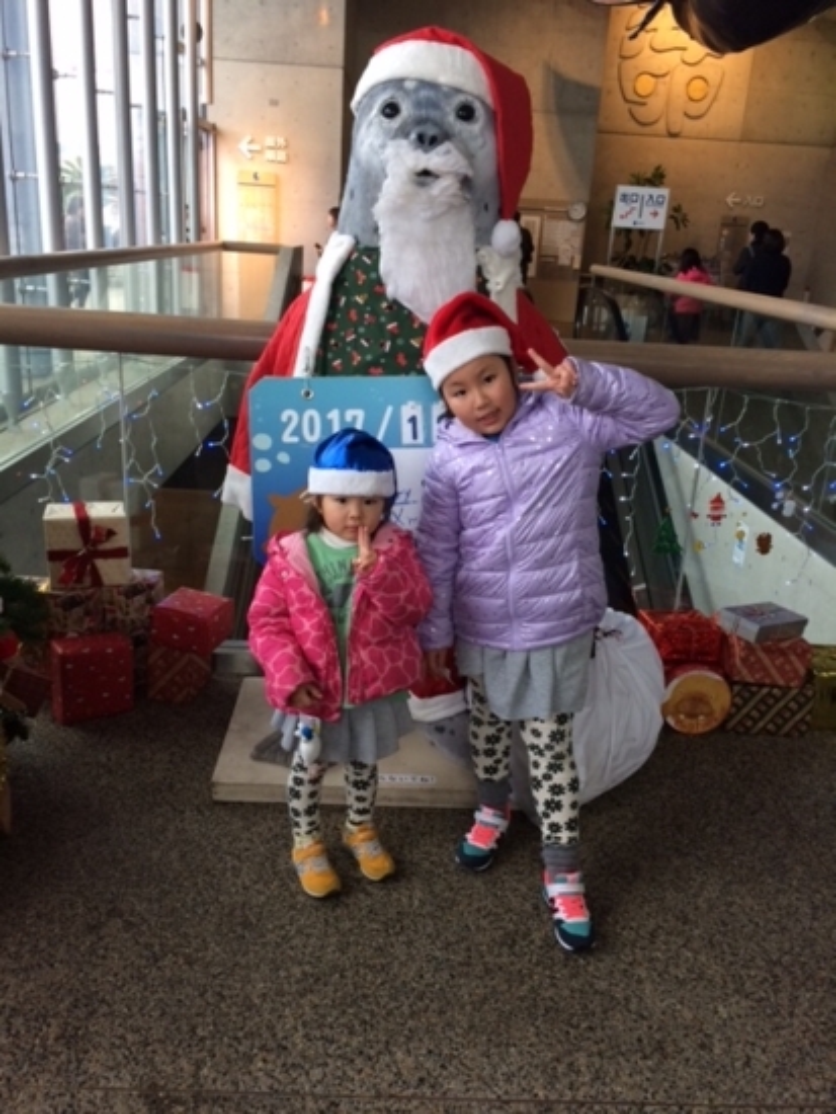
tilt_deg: -21.0
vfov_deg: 61.6
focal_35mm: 29
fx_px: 933
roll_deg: -1.6
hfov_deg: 48.3
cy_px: 557
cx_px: 418
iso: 40
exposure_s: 1/40
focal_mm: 4.15
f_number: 2.2
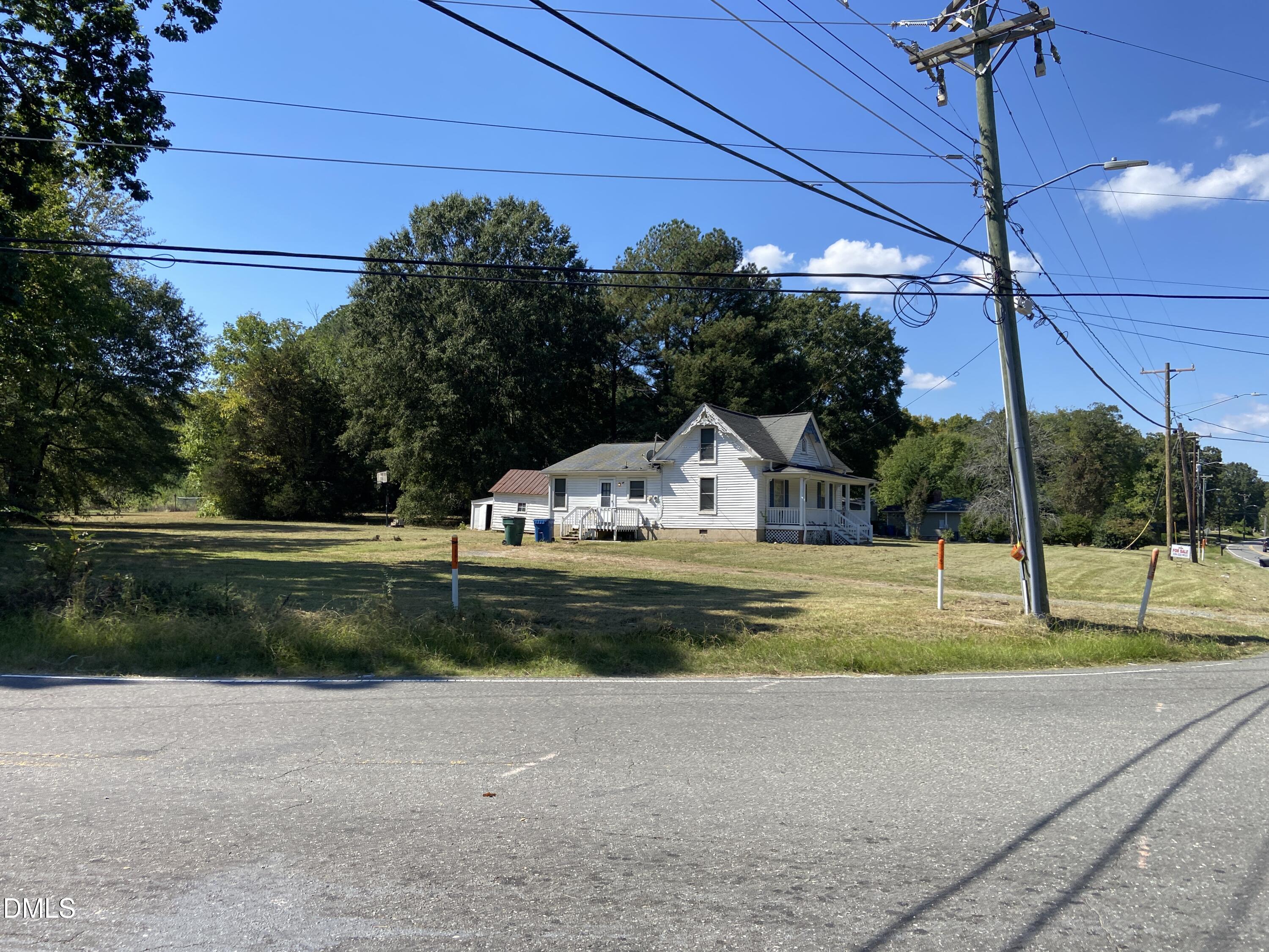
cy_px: 476
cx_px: 634
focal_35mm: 26
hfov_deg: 67.3
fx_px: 953
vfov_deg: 53.1
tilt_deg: +5.3
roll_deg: -2.7
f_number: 1.8
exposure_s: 1/2183
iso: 32
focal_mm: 4.25
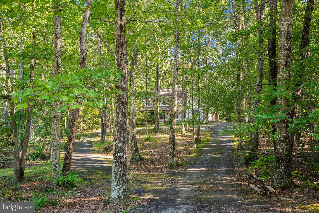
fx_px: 310
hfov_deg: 54.4
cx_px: 160
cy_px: 106
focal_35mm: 35
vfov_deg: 37.9
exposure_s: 1/50
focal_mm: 35
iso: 400
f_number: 8
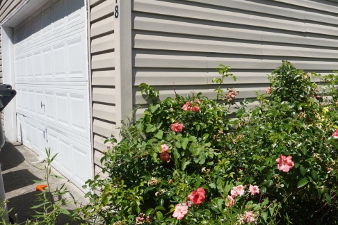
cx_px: 237
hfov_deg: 50.5
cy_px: 94
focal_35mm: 37
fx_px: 347
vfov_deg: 35.9
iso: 320
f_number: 8
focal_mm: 16
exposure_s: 1/800
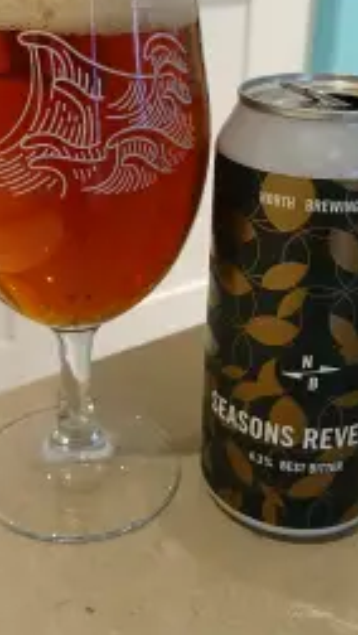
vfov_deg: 45.3
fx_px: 758
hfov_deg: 26.5
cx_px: 146
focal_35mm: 45
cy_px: 265
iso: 320
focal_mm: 3.98
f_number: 1.8
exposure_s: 1/50
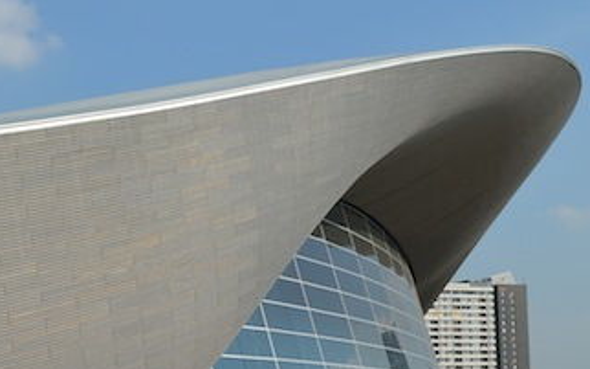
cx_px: 282
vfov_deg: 16.3
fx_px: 1270
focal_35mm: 79
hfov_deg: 26.2
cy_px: 345
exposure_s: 1/320
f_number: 9
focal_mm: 26
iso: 100
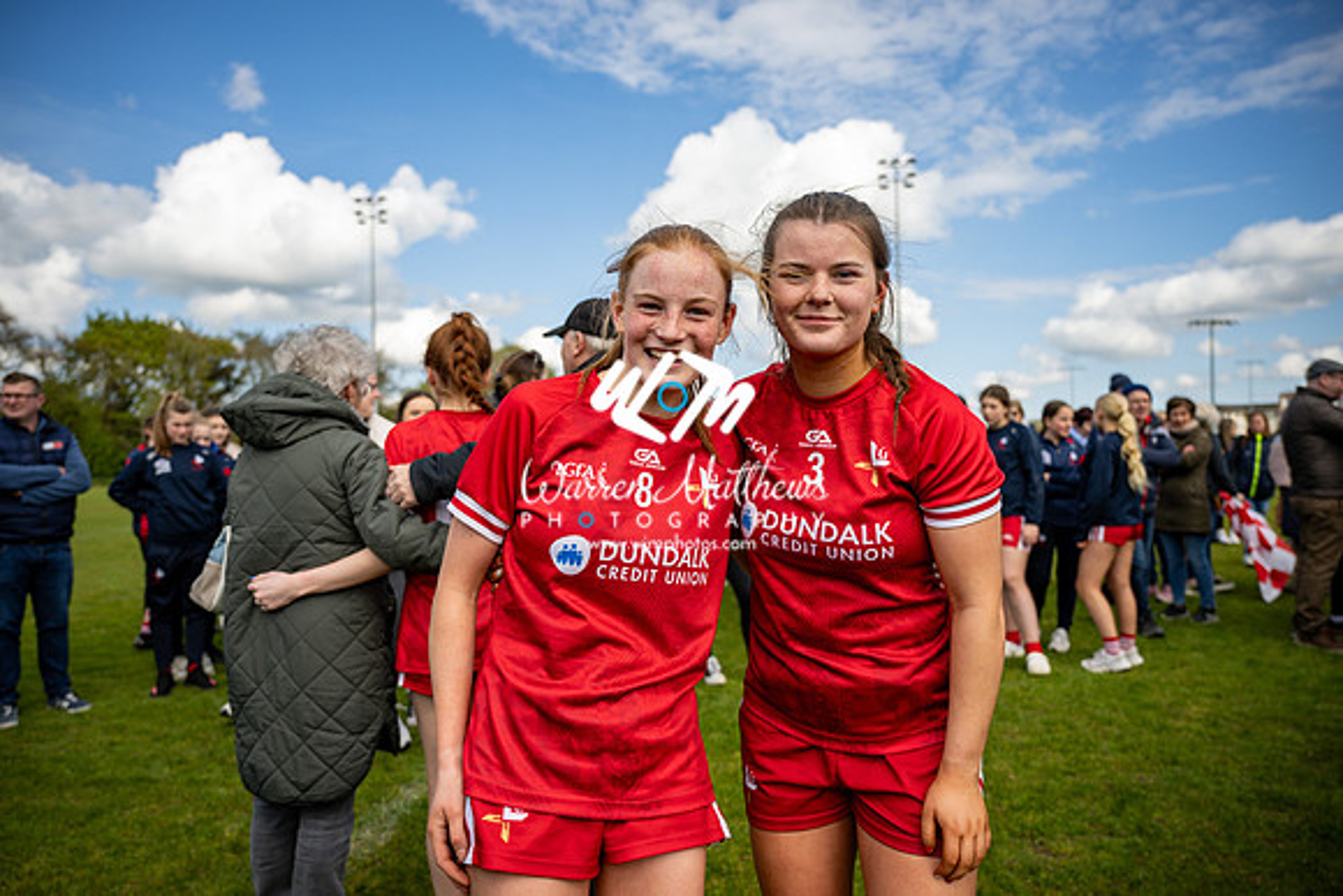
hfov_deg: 69.4
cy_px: 448
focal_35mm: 26
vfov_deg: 49.6
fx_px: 970
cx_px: 672
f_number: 2.8
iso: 125
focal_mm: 26
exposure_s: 1/1600
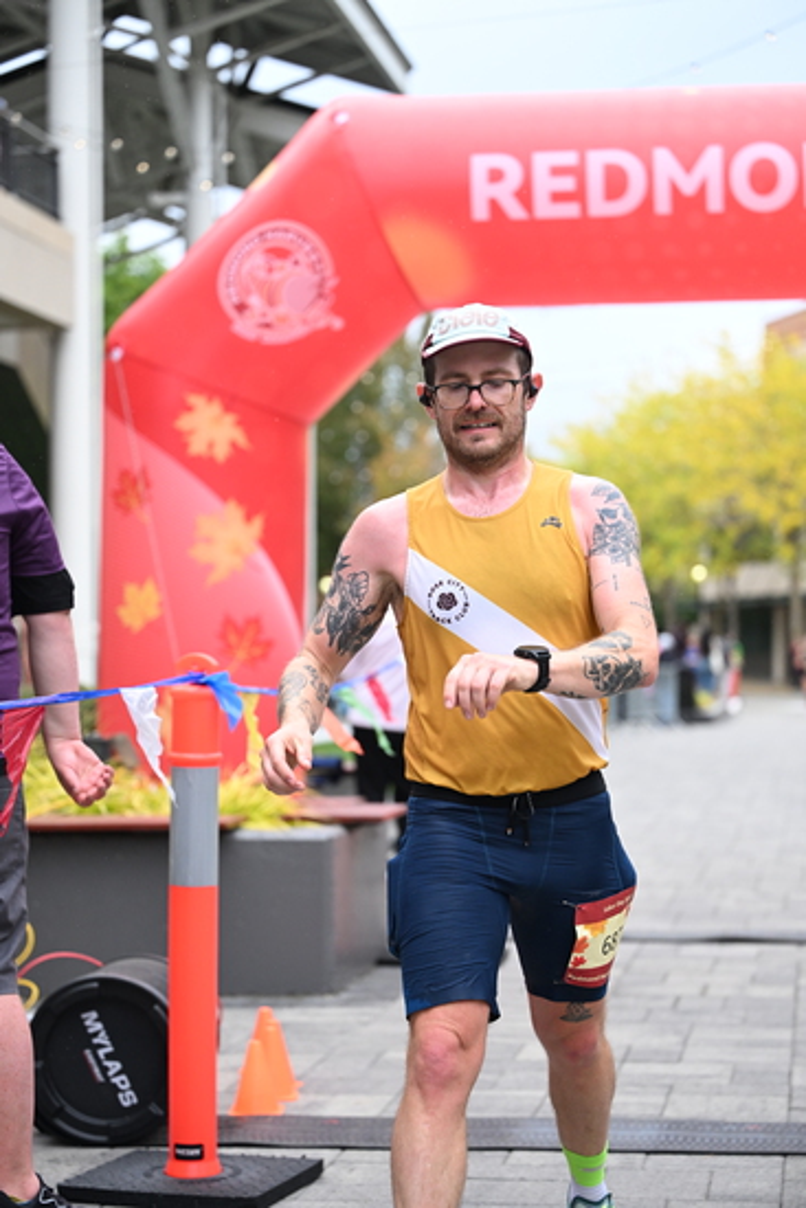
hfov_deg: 19.5
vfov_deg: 28.8
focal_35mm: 70
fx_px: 2349
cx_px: 403
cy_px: 604
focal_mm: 70
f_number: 2.8
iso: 1250
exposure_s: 1/2000
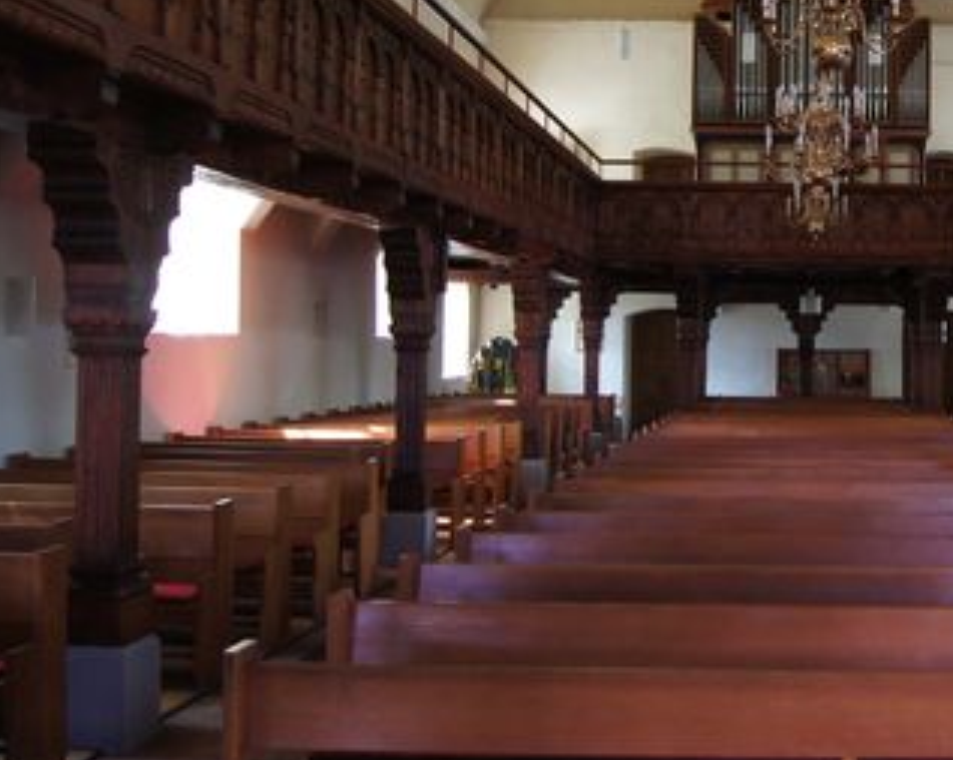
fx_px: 1353
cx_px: 830
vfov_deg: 31.3
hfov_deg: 36.7
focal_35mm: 48
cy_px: 300
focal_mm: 18
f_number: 3.5
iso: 640
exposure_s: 1/30
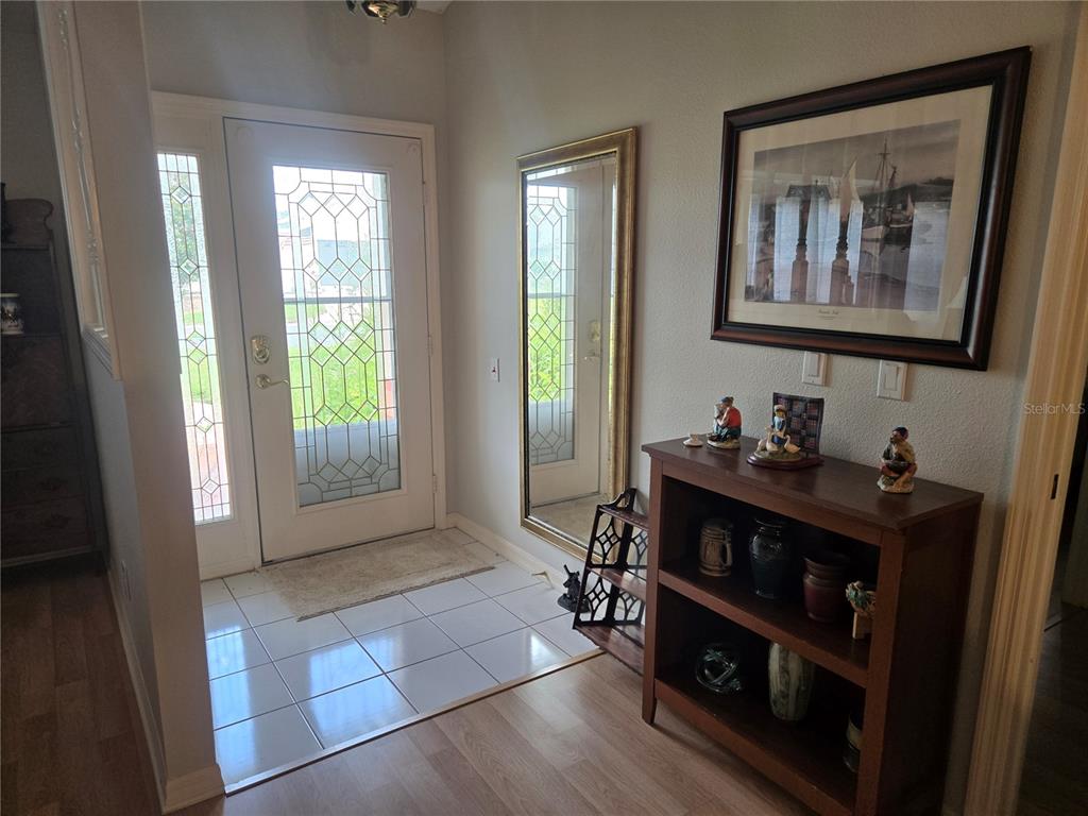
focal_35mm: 23
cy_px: 408
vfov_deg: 58.9
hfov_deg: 73.9
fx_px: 723
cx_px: 544
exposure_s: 1/120
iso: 125
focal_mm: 5.4
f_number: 1.8
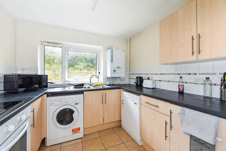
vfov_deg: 81.3
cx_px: 113
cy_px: 76
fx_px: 88
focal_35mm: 14
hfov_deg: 104.2
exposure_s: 1/10
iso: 400
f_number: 7.1
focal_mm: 14
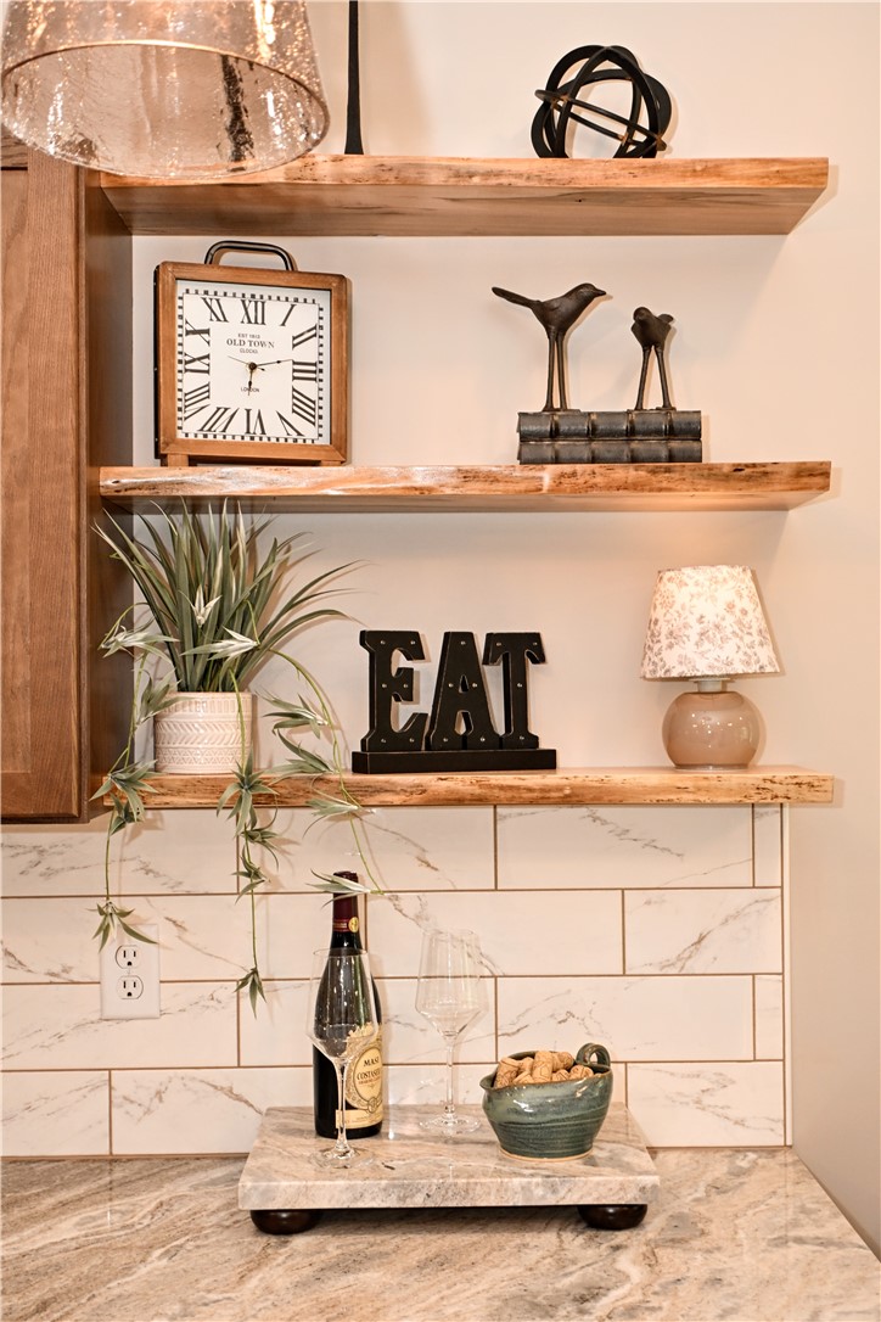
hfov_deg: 31.9
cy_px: 661
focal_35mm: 42
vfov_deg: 46.4
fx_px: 1542
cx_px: 440
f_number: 5.6
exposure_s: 1/60
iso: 720
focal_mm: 28
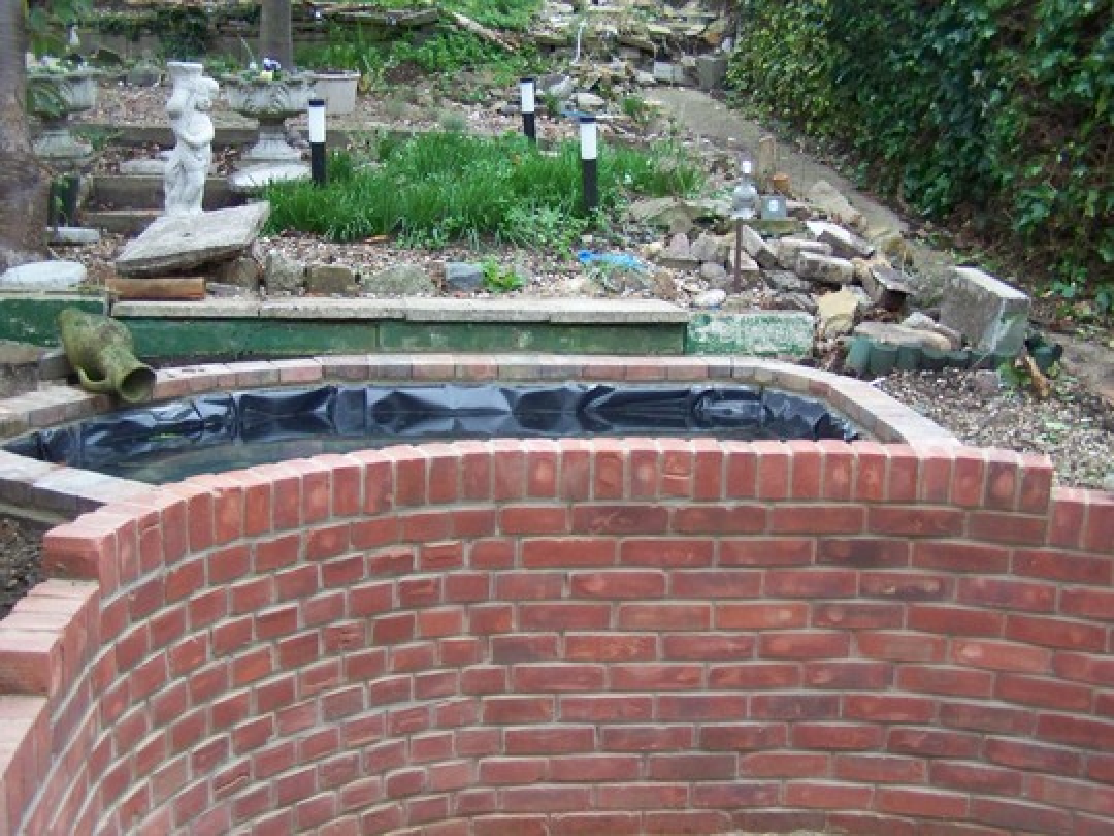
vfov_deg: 37.7
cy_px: 418
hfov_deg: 49.0
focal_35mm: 38
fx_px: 1223
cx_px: 557
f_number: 2.8
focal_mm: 6.3
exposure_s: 1/60
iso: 320
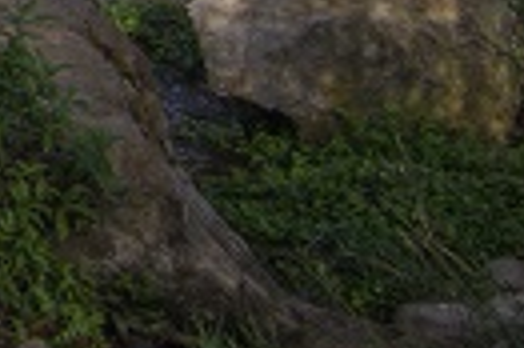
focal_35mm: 128
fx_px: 1861
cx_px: -692
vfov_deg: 9.6
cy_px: -454
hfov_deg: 12.8
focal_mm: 14
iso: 100
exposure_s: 1/250
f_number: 6.3
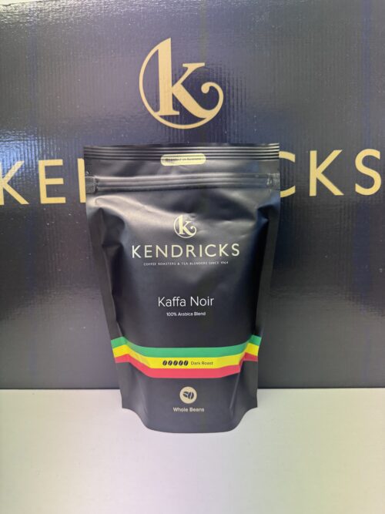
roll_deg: +0.4
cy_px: 257
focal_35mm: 24
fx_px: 356
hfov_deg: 56.8
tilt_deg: -4.2
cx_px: 192
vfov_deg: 71.6
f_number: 1.78
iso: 160
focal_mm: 6.76
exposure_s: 1/100
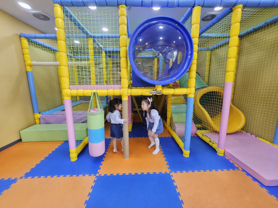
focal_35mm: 13
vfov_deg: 89.9
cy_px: 104
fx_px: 104
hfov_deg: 106.2
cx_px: 139
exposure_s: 1/60
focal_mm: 1.7
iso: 400
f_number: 2.2
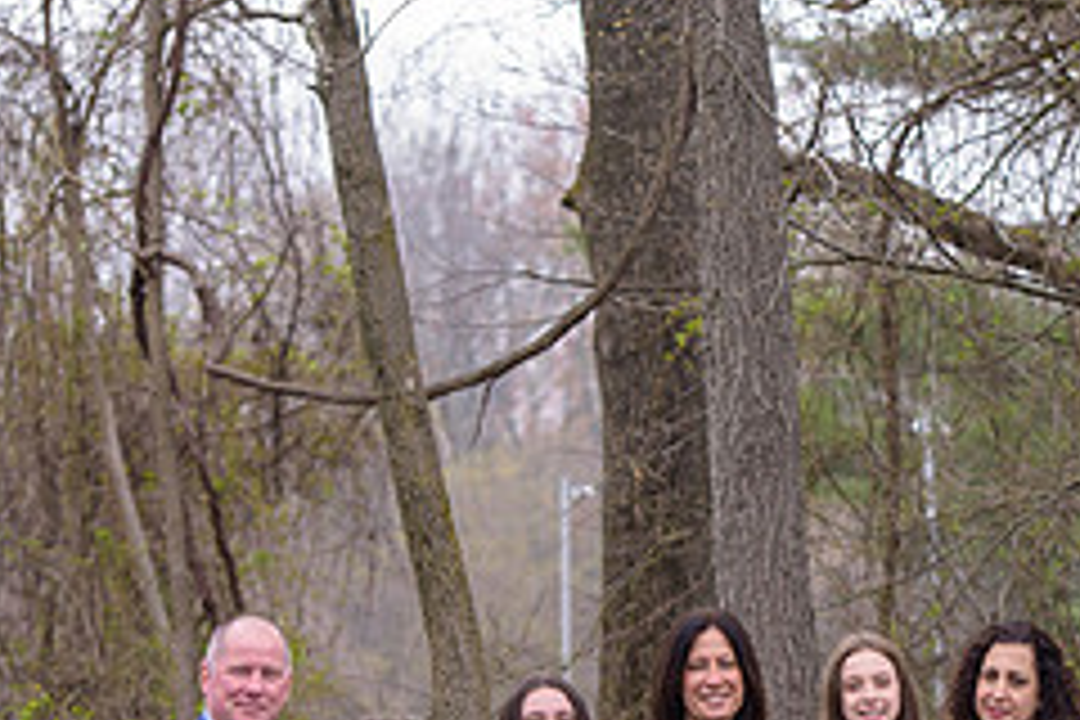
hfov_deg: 8.7
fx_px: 7109
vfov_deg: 5.8
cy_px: 583
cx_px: 968
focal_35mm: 237
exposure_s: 1/500
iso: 400
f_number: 5
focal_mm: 98
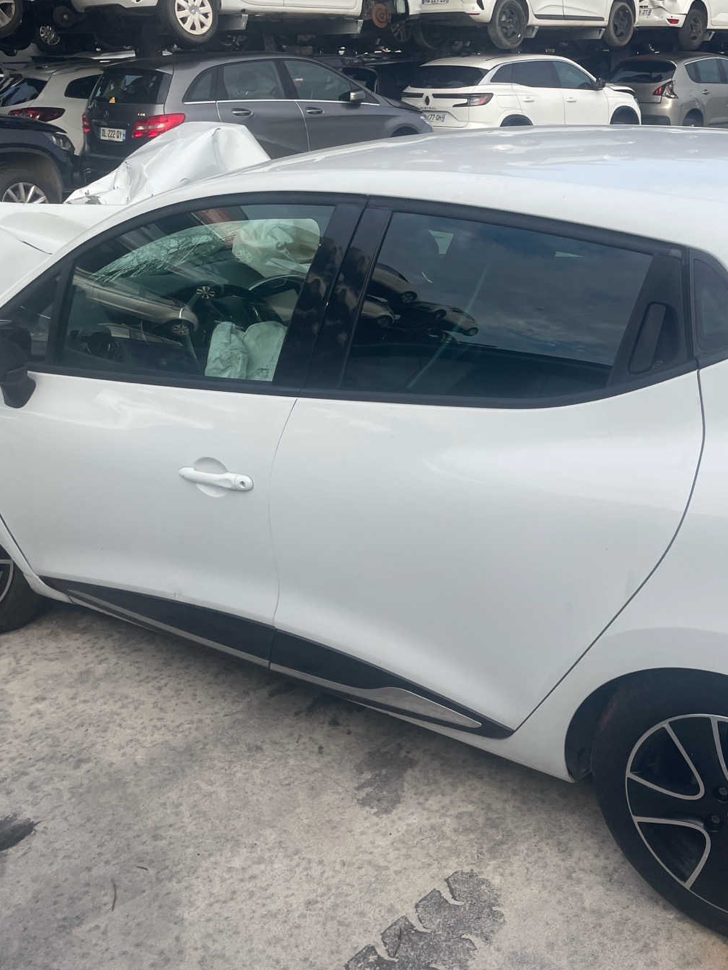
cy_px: 482
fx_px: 981
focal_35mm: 35
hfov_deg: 39.6
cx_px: 547
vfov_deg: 52.6
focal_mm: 4.2
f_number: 1.6
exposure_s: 1/1024
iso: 32
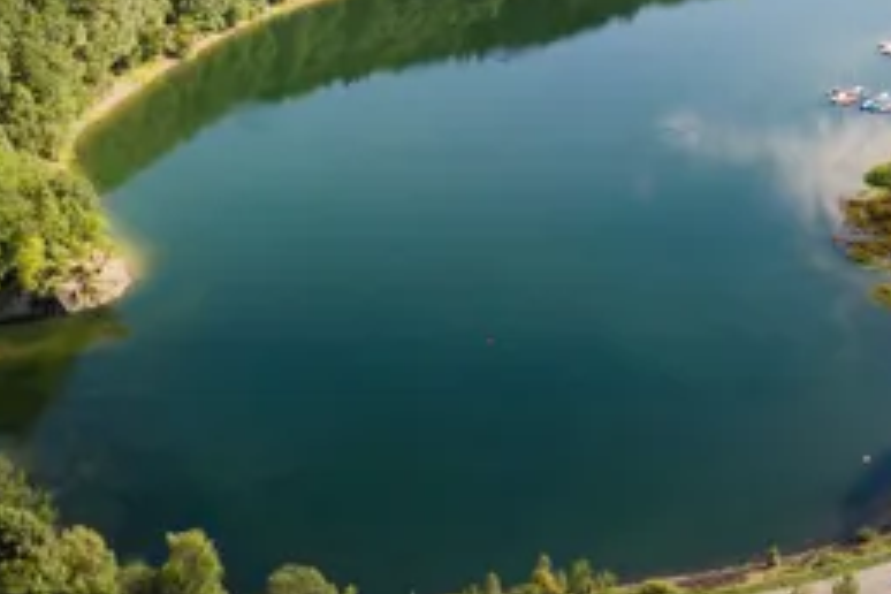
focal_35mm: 70
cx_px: 547
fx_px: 1732
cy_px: 131
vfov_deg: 19.3
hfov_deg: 28.8
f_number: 2.2
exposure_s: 1/400
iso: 100
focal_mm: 4.7
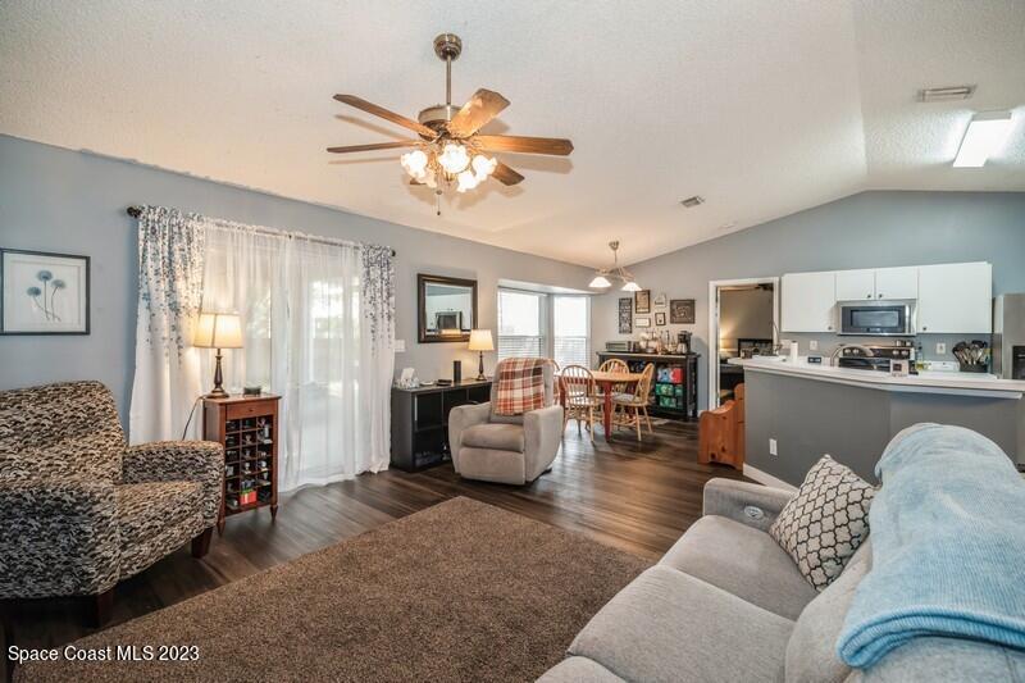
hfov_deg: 100.4
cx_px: 512
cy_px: 342
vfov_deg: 77.3
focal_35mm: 15
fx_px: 427
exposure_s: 1/3.33
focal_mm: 15
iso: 200
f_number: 7.1
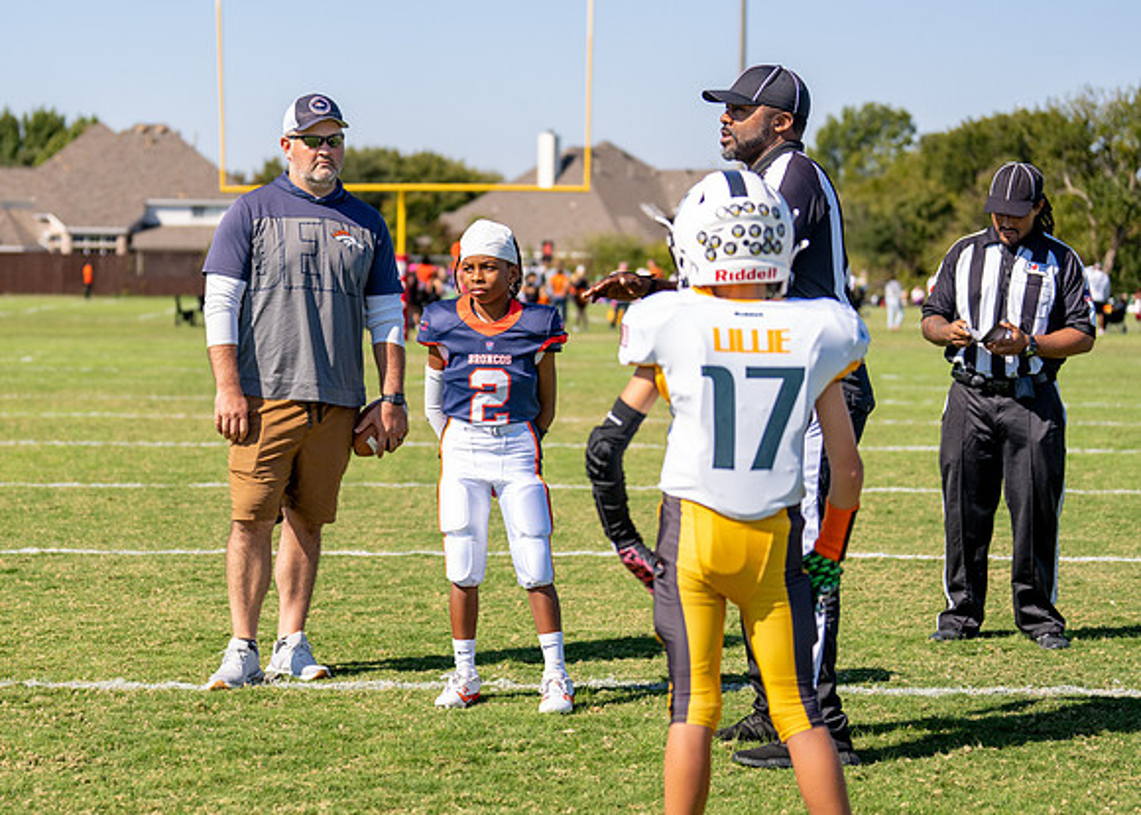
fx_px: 2922
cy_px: 401
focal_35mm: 90
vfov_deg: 15.9
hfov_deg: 22.0
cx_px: 392
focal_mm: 70
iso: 100
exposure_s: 1/1250
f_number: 2.8
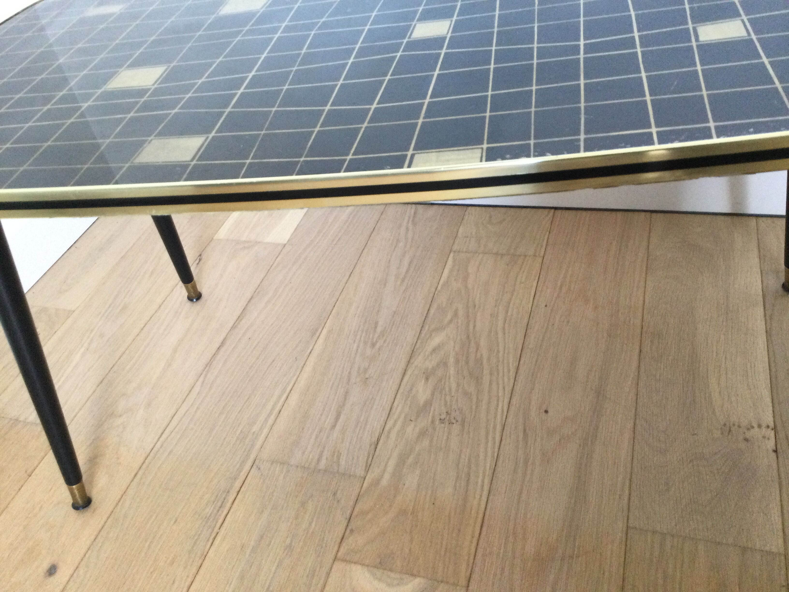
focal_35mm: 31
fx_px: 707
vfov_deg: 45.4
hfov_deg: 58.4
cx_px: 394
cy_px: 296
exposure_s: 1/33
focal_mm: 3.3
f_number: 2.4
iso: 160
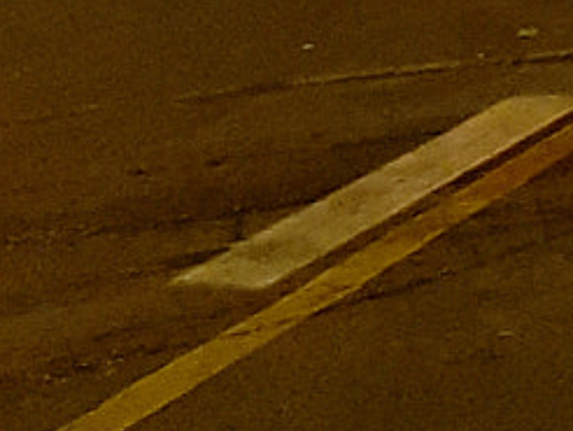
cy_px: -662
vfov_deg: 8.0
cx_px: 1055
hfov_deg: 10.9
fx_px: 2800
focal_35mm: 169
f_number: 1.7
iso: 250
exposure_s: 1/14
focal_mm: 4.2
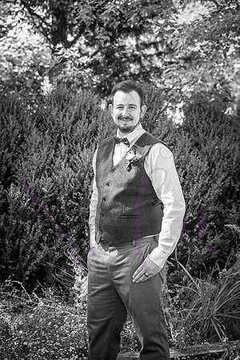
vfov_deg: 23.9
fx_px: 850
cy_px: 180
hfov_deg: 16.1
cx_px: 120
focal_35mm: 85
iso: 400
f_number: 5.6
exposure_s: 1/200
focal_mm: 85
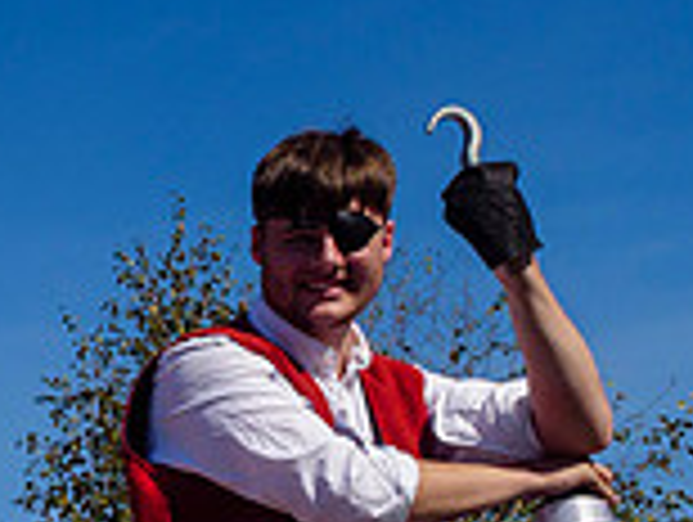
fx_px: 2186
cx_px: -490
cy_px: 718
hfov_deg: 15.8
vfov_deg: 13.1
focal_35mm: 109
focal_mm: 14
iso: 200
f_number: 4.5
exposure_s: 1/3200
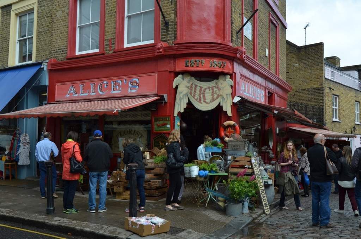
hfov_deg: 57.3
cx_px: 180
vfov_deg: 39.8
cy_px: 120
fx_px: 330
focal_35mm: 33
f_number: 7.1
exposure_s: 1/640
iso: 400
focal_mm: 22
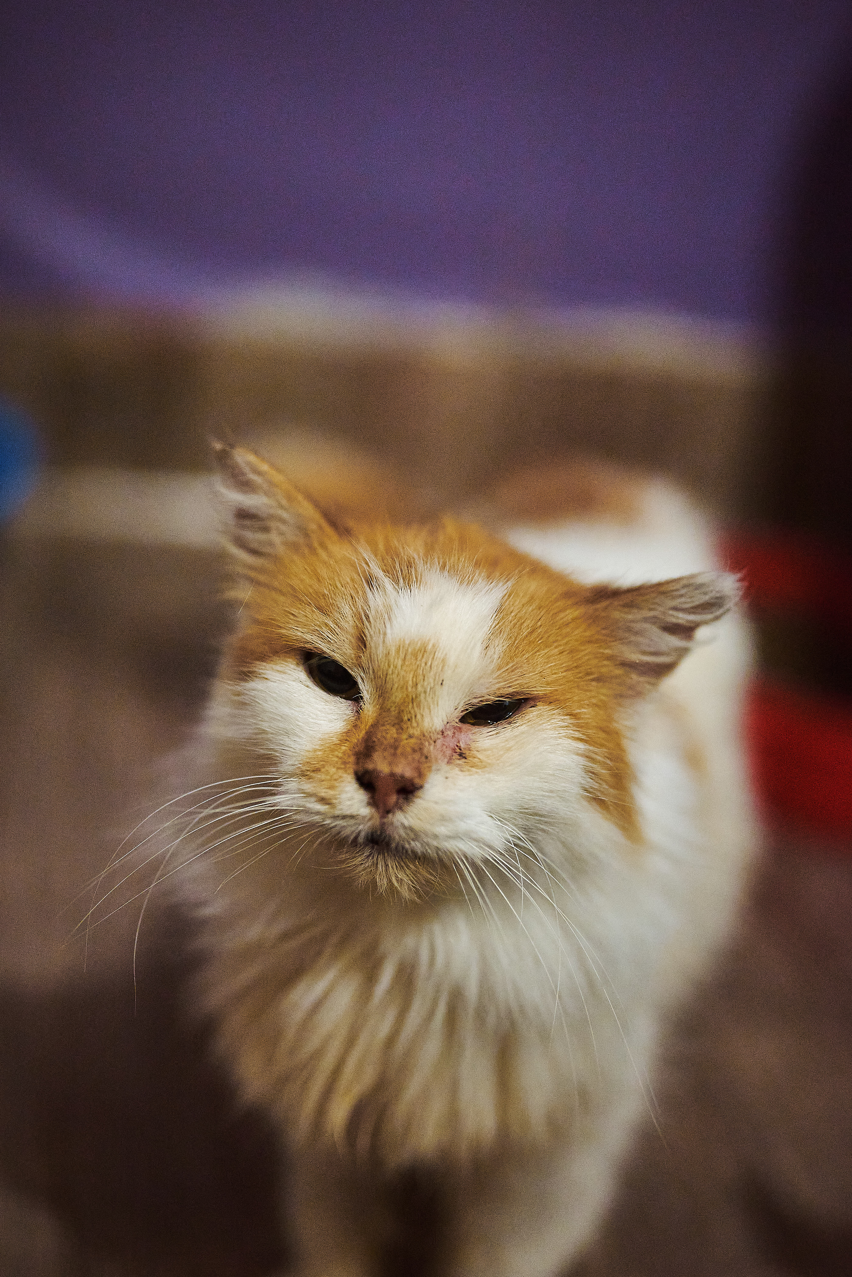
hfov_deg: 27.0
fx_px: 1773
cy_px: 638
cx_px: 426
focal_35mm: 50
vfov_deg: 39.6
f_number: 1.8
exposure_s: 1/400
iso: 6400
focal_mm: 50
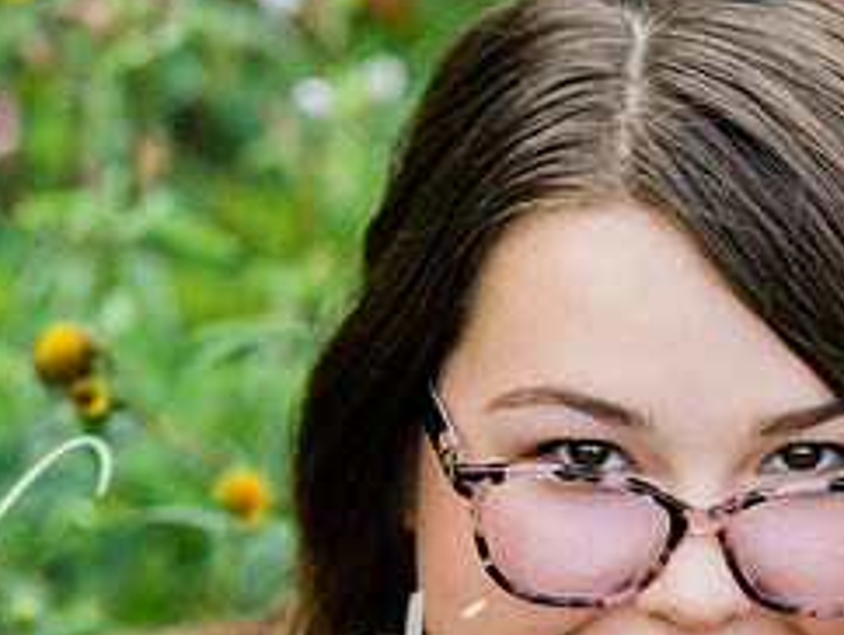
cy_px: 570
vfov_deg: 7.5
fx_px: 4832
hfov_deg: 9.9
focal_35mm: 198
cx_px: 711
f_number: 2.8
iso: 320
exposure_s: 1/250
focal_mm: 86
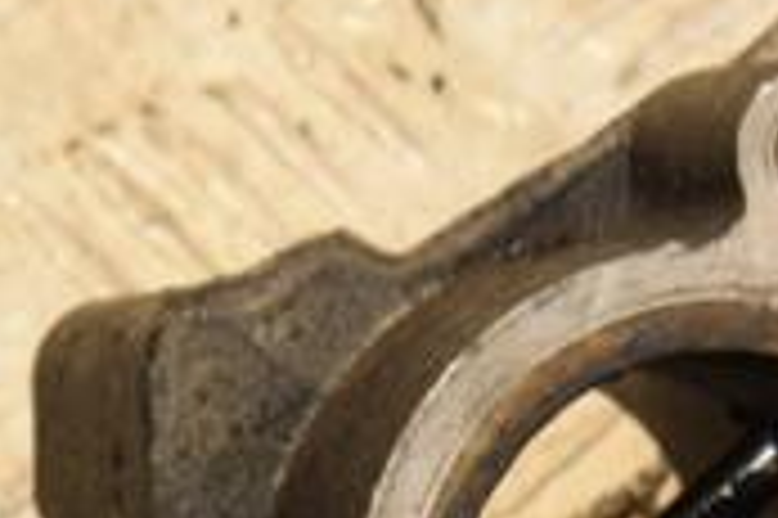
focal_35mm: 365
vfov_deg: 3.8
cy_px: 635
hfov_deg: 5.6
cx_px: 836
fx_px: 7880
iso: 800
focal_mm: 70
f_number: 10
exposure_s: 1/50
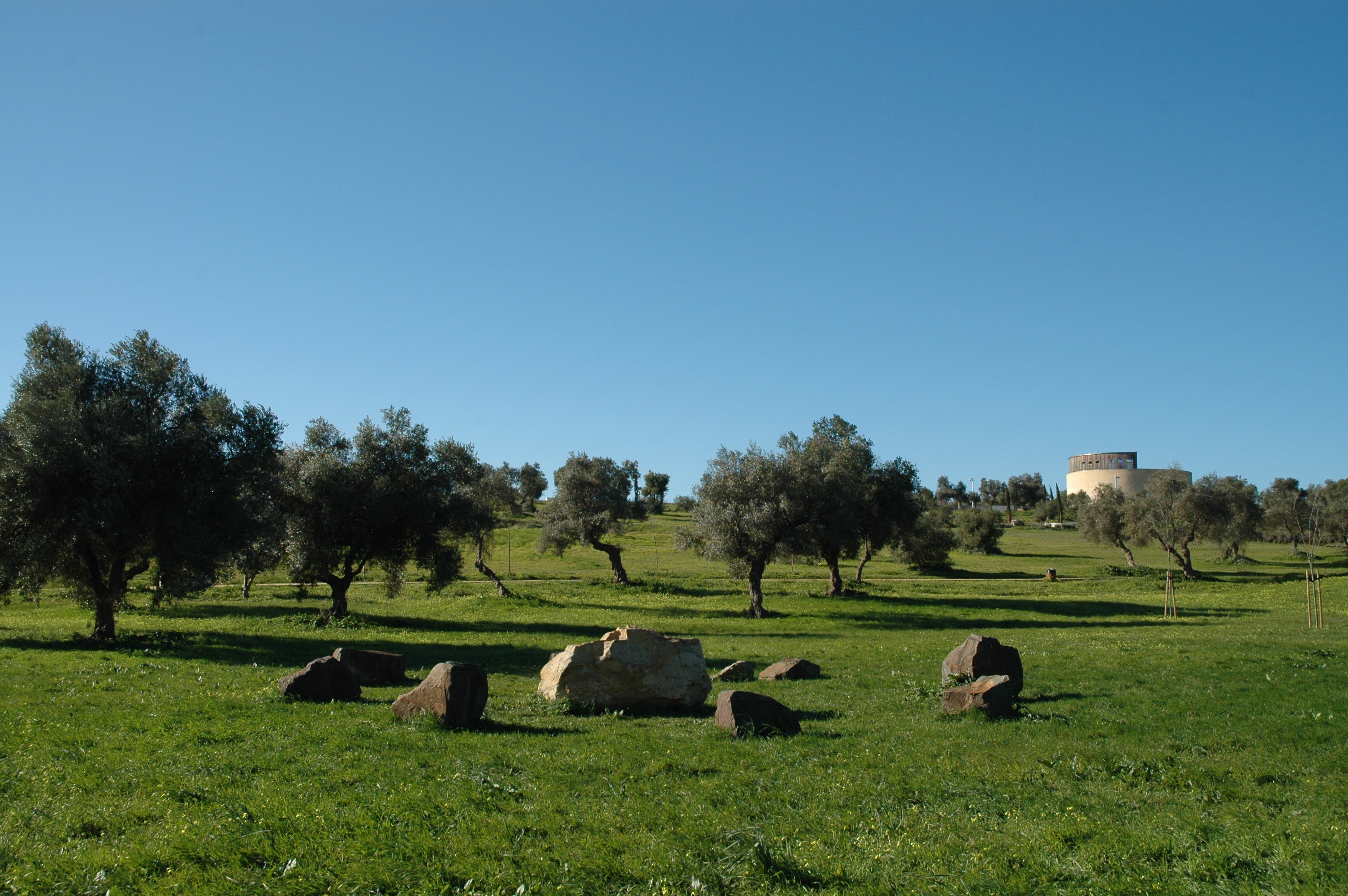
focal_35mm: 38
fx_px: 1403
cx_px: 674
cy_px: 448
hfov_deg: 51.3
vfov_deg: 35.4
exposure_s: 1/320
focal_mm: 25
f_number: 9
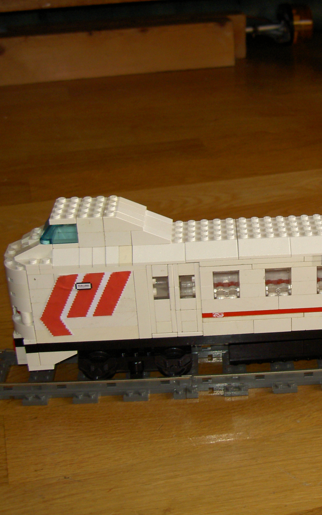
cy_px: 216
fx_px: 899
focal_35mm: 64
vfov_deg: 31.9
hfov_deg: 19.7
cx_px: 323
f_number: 2.8
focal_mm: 8
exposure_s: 1/60
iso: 100
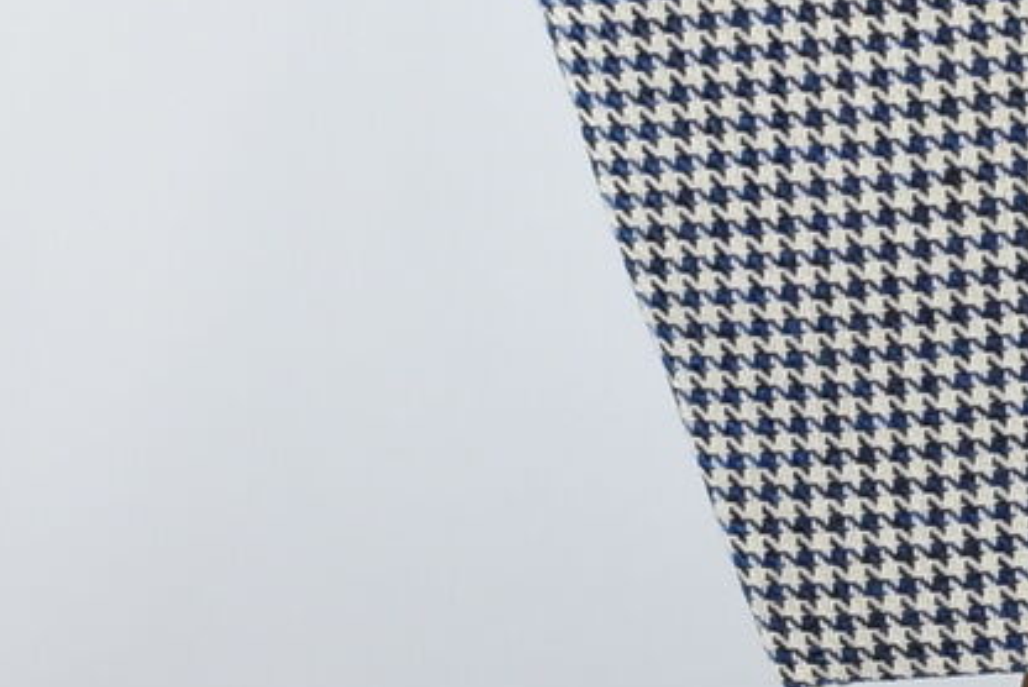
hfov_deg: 11.0
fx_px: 5155
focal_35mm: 180
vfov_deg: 7.6
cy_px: -115
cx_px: 1473
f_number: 5
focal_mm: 25
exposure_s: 1/125
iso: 800
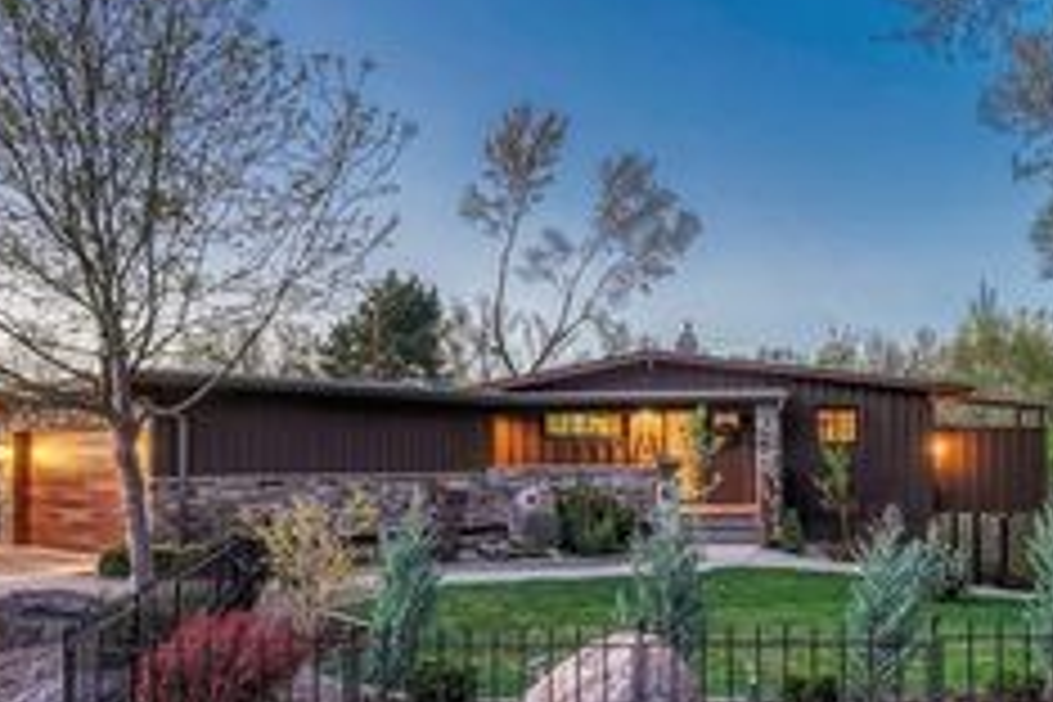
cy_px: 389
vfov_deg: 40.3
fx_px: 955
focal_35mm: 33
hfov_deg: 56.6
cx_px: 698
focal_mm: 15.3
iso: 800
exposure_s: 1/100
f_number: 7.1
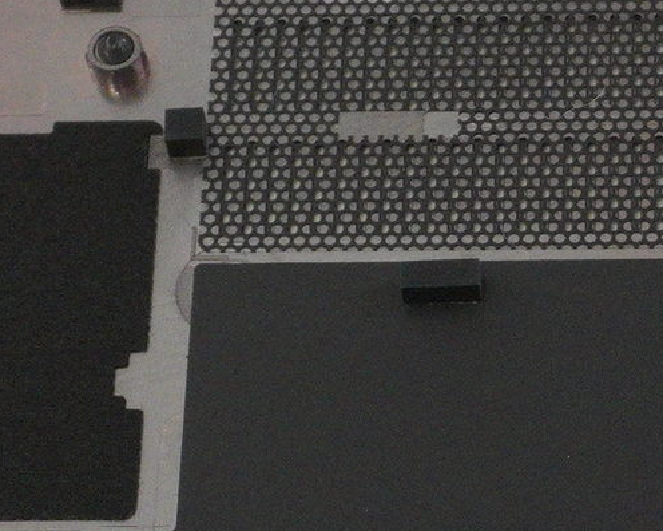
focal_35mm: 170
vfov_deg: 9.1
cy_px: 487
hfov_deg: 11.3
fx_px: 3336
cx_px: 616
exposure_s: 1/200
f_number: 5.6
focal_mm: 24
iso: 2500
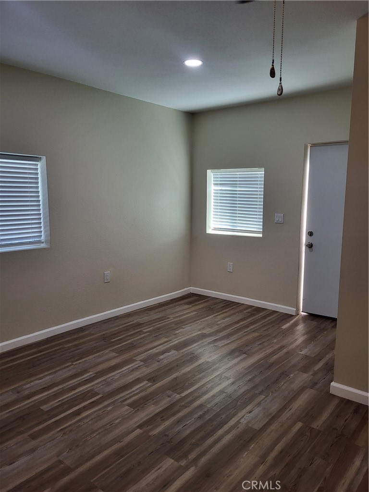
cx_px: 184
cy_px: 246
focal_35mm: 26
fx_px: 370
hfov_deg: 53.1
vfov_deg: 67.3
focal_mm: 5.4
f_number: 1.8
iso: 160
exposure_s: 1/120
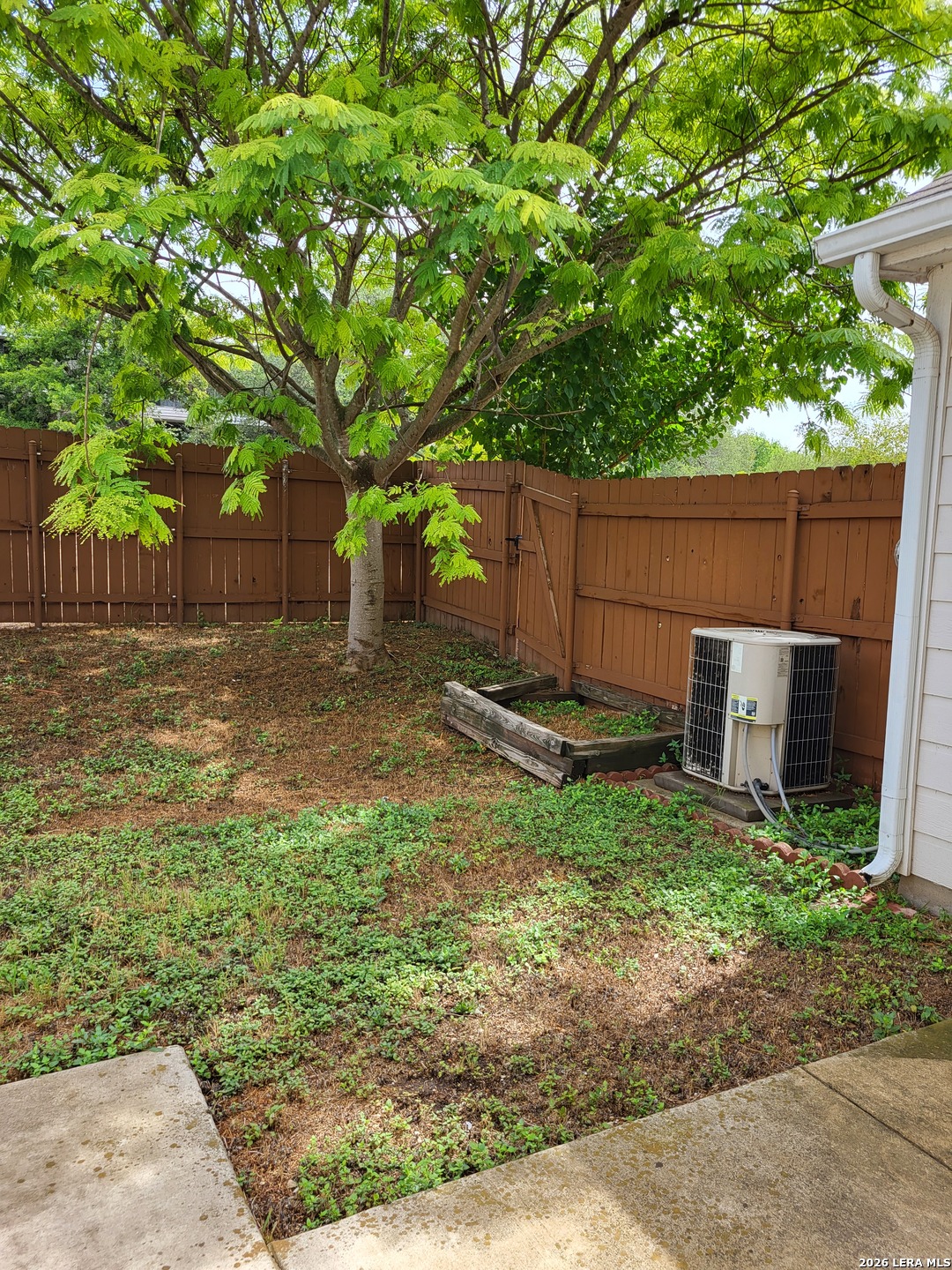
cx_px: 476
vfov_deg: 67.3
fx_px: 953
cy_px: 635
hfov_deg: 53.1
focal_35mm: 26
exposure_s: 1/447
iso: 40
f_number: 1.8
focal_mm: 5.4
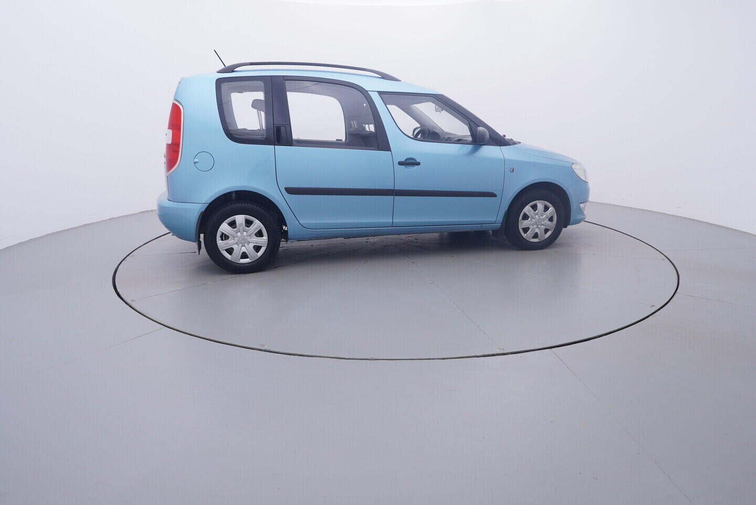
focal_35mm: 22
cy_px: 252
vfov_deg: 56.2
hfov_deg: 77.3
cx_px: 378
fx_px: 473
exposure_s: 1/80
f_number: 5
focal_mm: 15
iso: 200
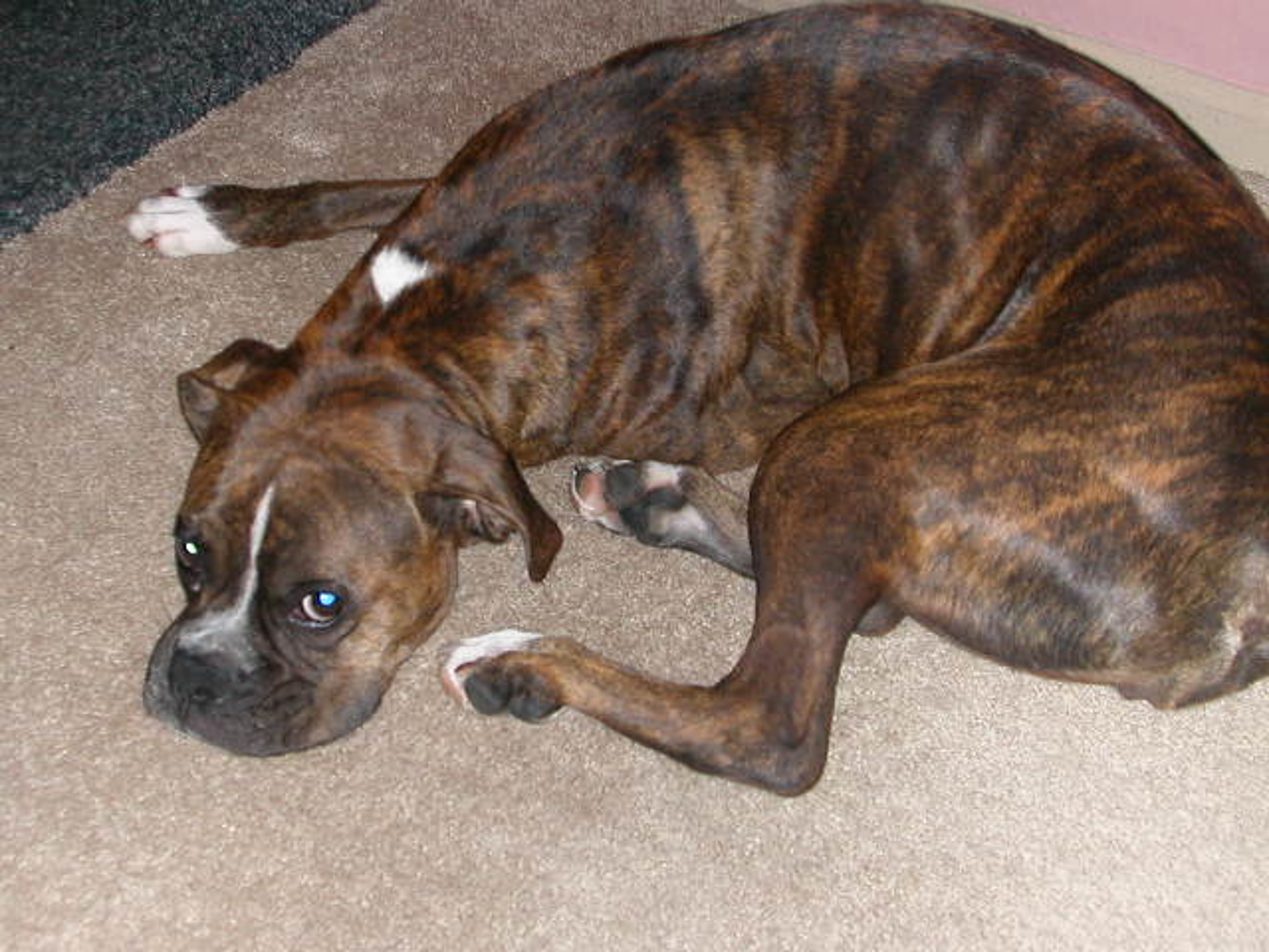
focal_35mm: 49
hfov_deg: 38.9
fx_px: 1796
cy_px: 476
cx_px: 634
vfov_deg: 29.7
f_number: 3.2
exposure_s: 1/59.9
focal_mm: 7.5
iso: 100
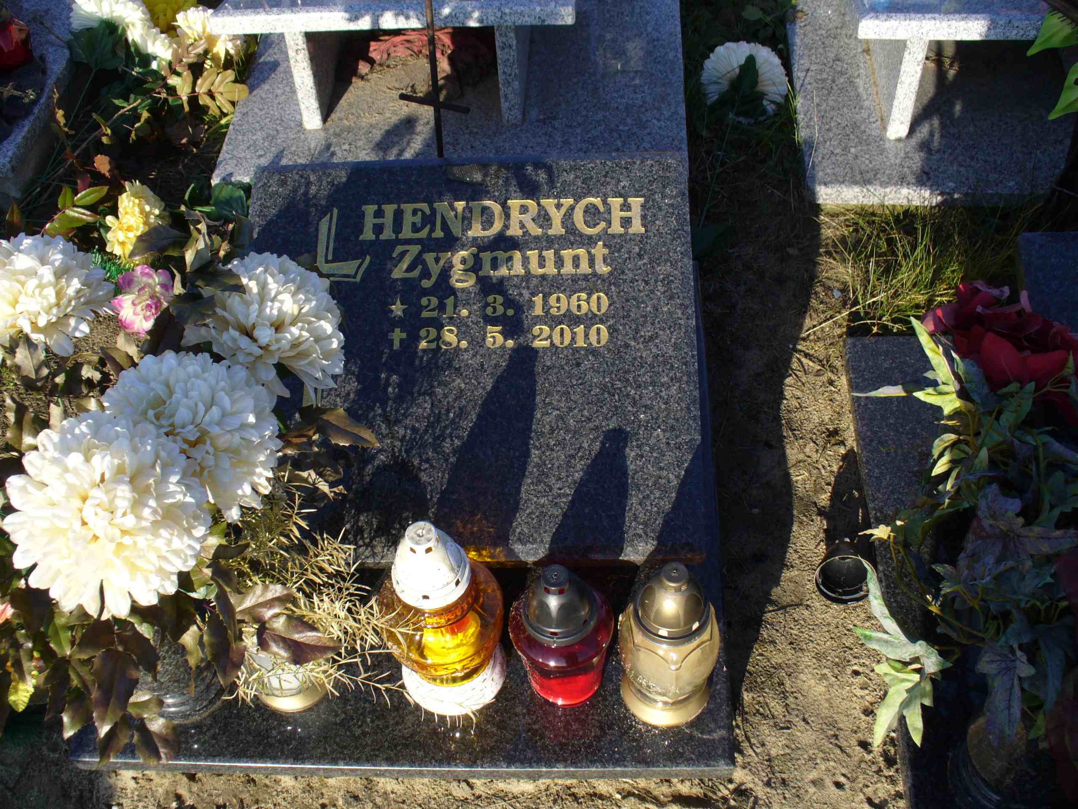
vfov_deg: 38.7
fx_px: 1152
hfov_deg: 50.1
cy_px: 404
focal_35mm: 37
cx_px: 539
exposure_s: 1/160
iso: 80
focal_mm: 6.1
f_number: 5.6
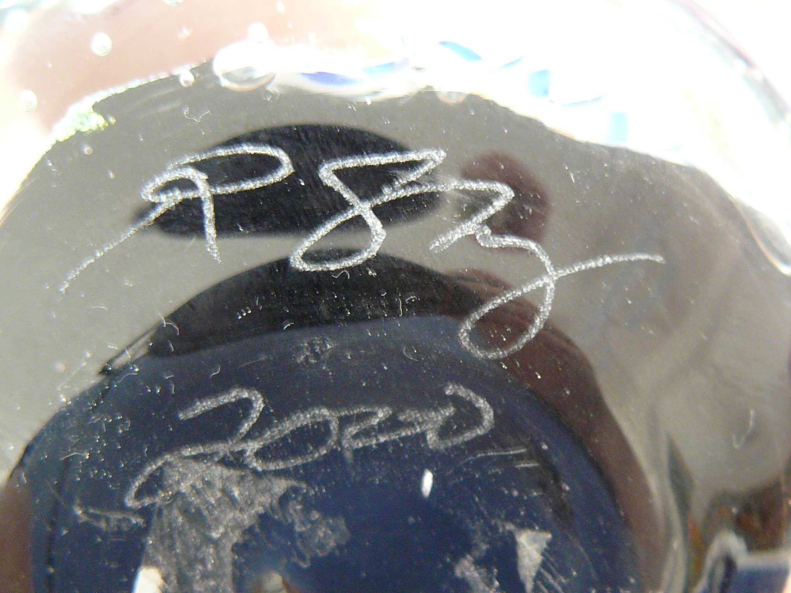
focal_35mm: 87
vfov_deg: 17.0
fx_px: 1988
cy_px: 296
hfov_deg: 22.5
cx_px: 396
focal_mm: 9.6
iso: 200
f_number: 2.8
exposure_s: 1/6
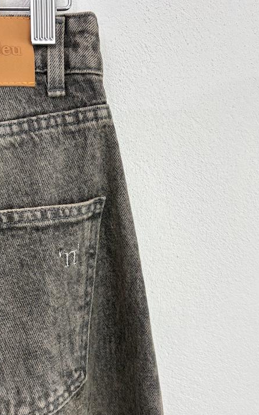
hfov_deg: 33.0
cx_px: 69
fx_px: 429
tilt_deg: -7.9
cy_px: 218
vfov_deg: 51.5
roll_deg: +0.3
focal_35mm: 38
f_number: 1.6
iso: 50
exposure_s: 1/100
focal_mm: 5.96
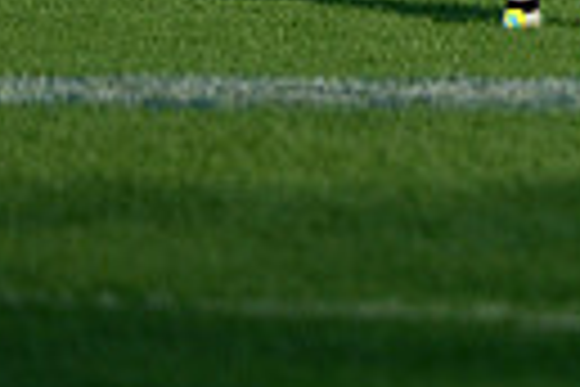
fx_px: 14144
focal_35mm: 878
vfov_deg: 1.6
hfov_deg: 2.3
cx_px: 369
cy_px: -331
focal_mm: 195
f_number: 2.8
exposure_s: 1/2000
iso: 320
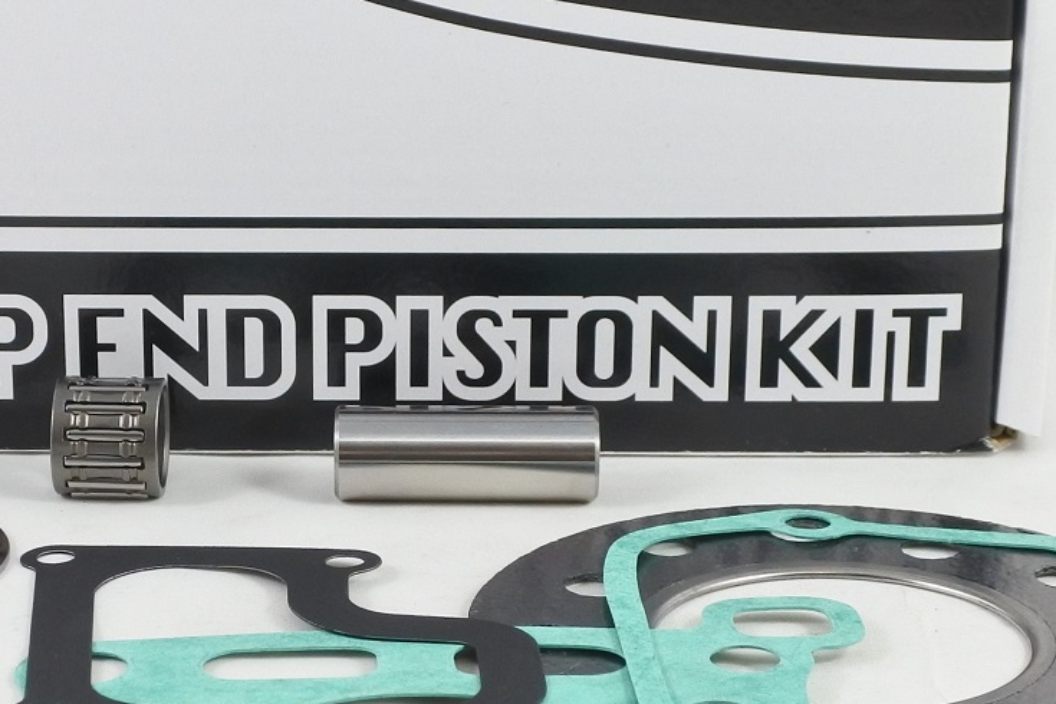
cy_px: 223
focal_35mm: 85
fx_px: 2493
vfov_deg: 16.0
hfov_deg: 23.8
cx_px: 320
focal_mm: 12.3
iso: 450
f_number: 3.8
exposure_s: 1/125
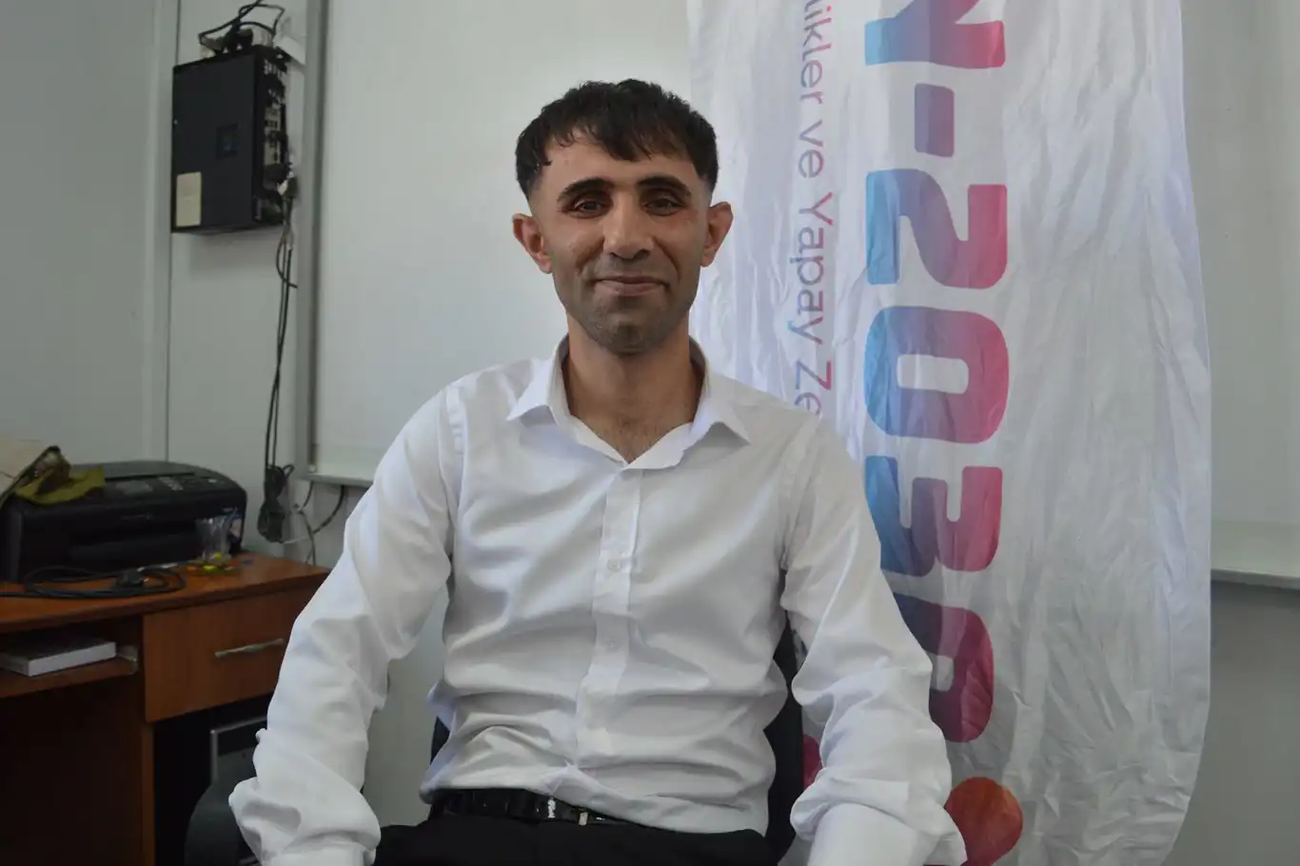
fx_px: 1137
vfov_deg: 41.7
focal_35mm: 32
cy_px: 433
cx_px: 650
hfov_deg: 59.5
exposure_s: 1/100
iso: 400
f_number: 5
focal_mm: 21
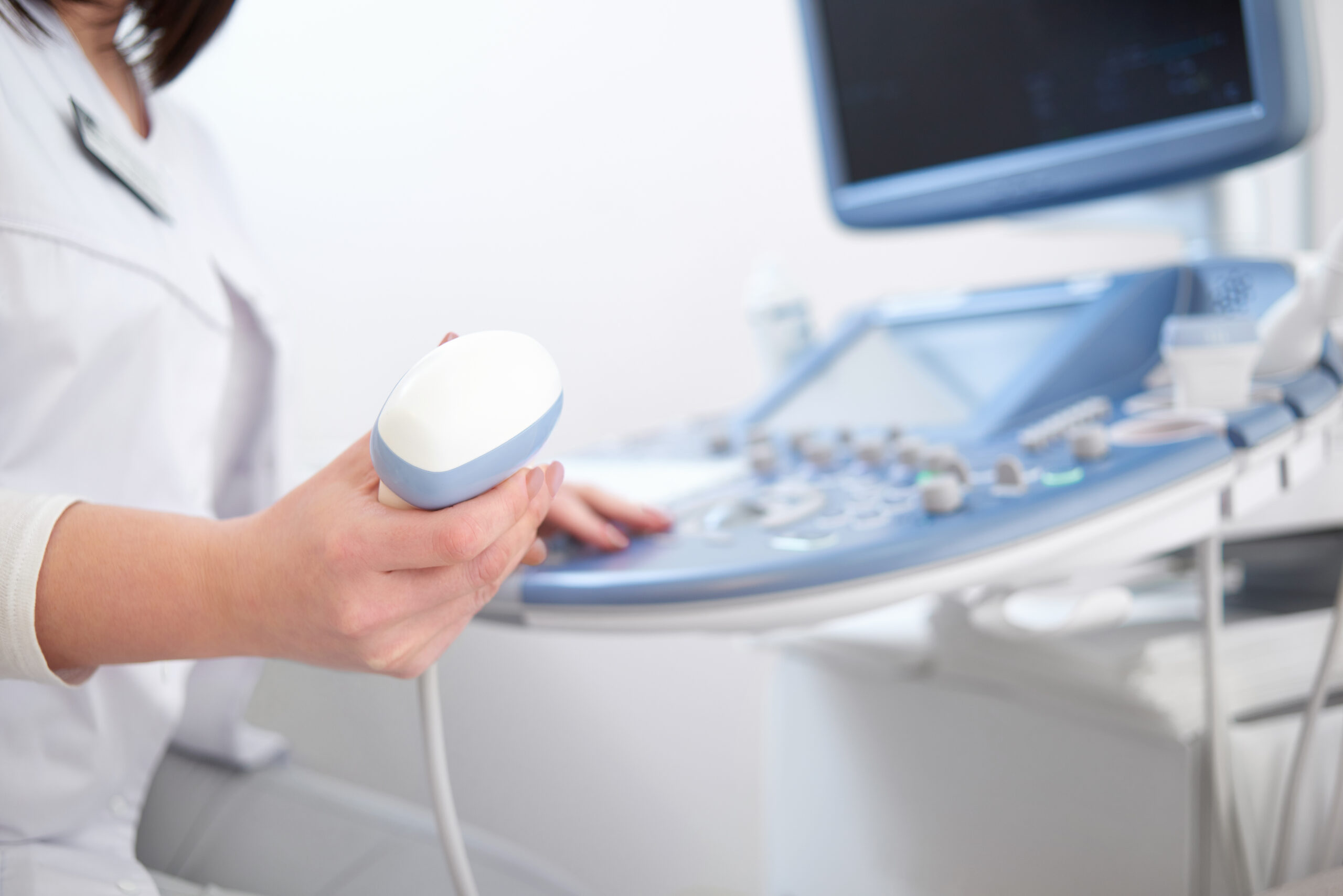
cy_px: 448
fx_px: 1306
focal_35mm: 35
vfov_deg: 37.9
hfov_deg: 54.4
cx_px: 672
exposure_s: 1/160
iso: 250
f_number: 3.2
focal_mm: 35
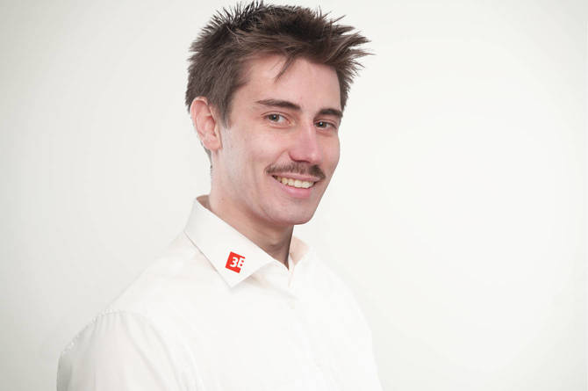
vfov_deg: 16.0
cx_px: 294
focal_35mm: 85
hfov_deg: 23.9
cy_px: 196
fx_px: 1387
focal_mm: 85
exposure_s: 1/100
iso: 400
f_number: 3.5
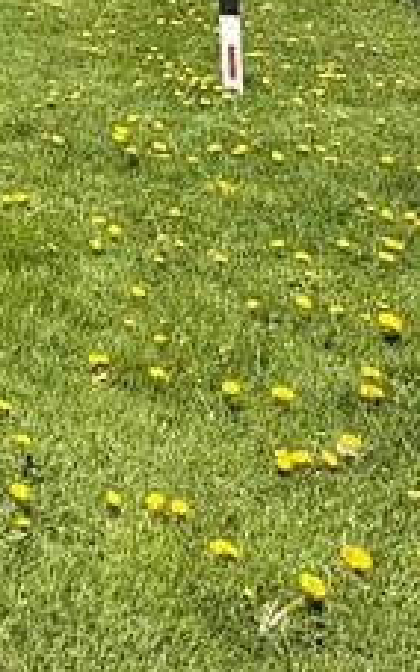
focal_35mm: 67
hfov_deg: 16.3
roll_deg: +2.1
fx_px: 1226
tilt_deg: +1.6
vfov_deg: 25.8
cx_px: -337
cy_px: -225
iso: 50
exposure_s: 1/1613
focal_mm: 2.22
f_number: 2.2
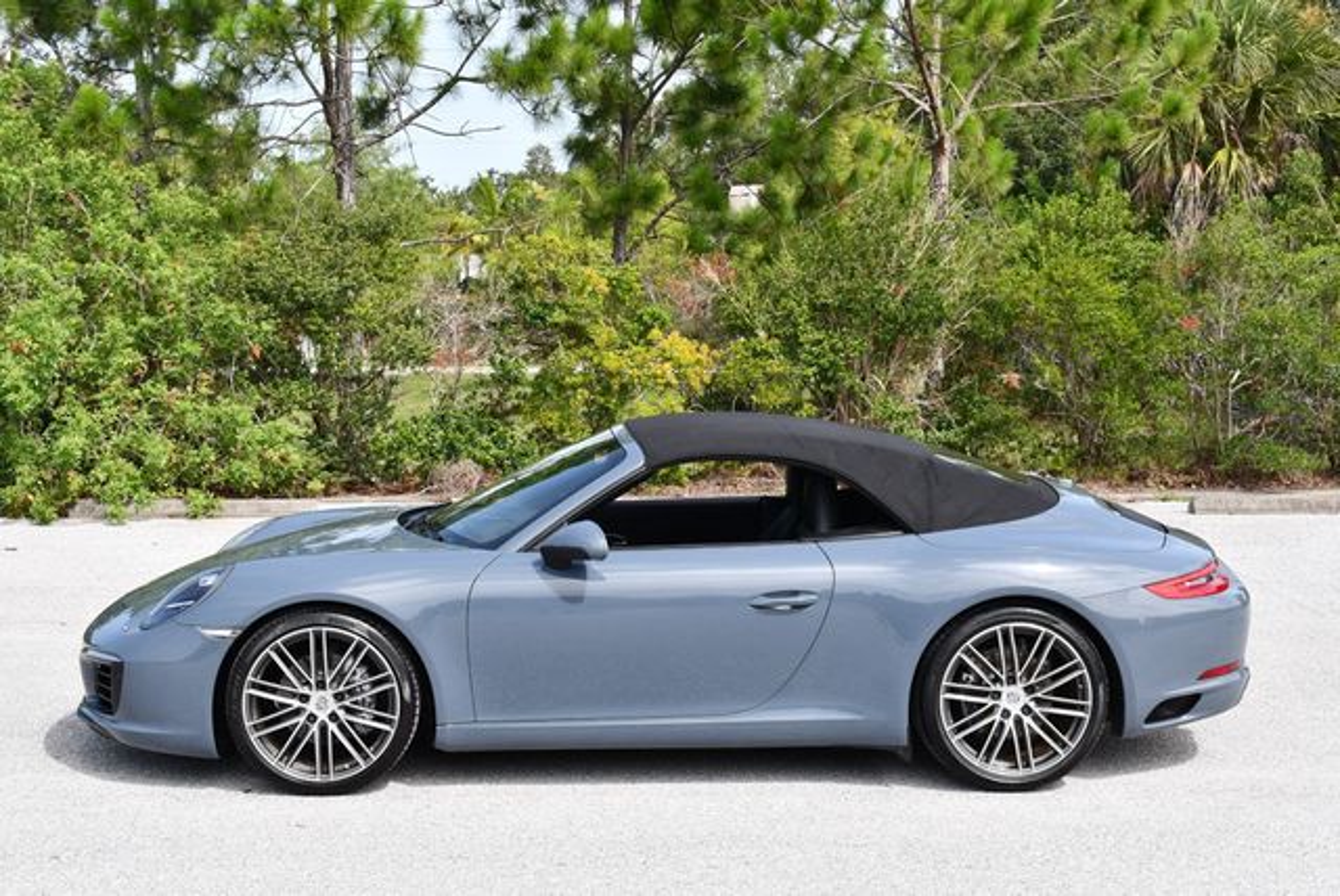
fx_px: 2086
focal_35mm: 56
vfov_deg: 24.2
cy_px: 448
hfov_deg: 35.6
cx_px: 670
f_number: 8
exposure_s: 1/250
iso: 200
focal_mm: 28
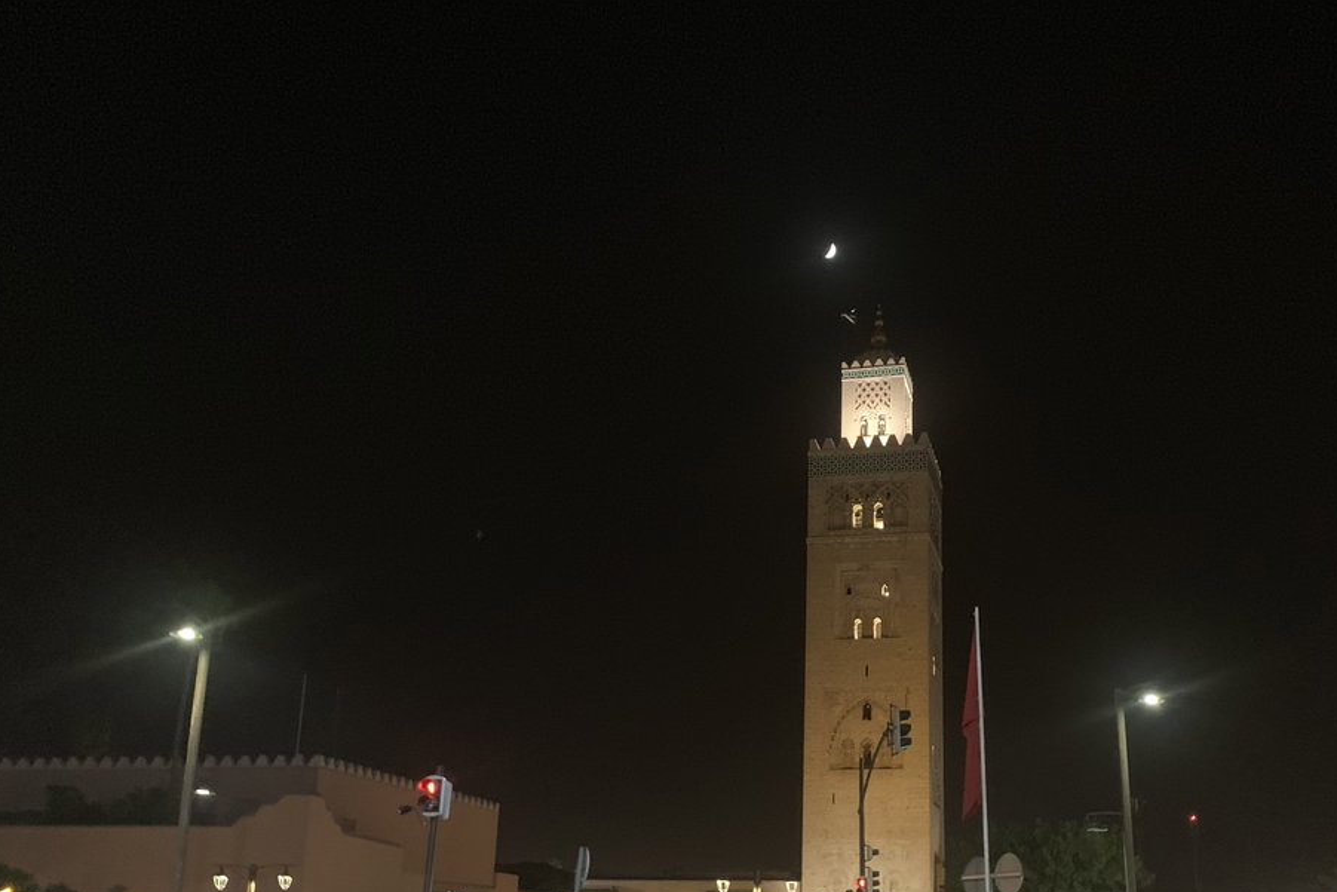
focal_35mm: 36
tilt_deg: +13.2
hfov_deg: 52.7
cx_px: 812
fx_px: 1337
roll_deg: -0.9
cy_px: 628
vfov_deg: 36.3
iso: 640
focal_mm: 4.25
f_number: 1.8
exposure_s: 1/25
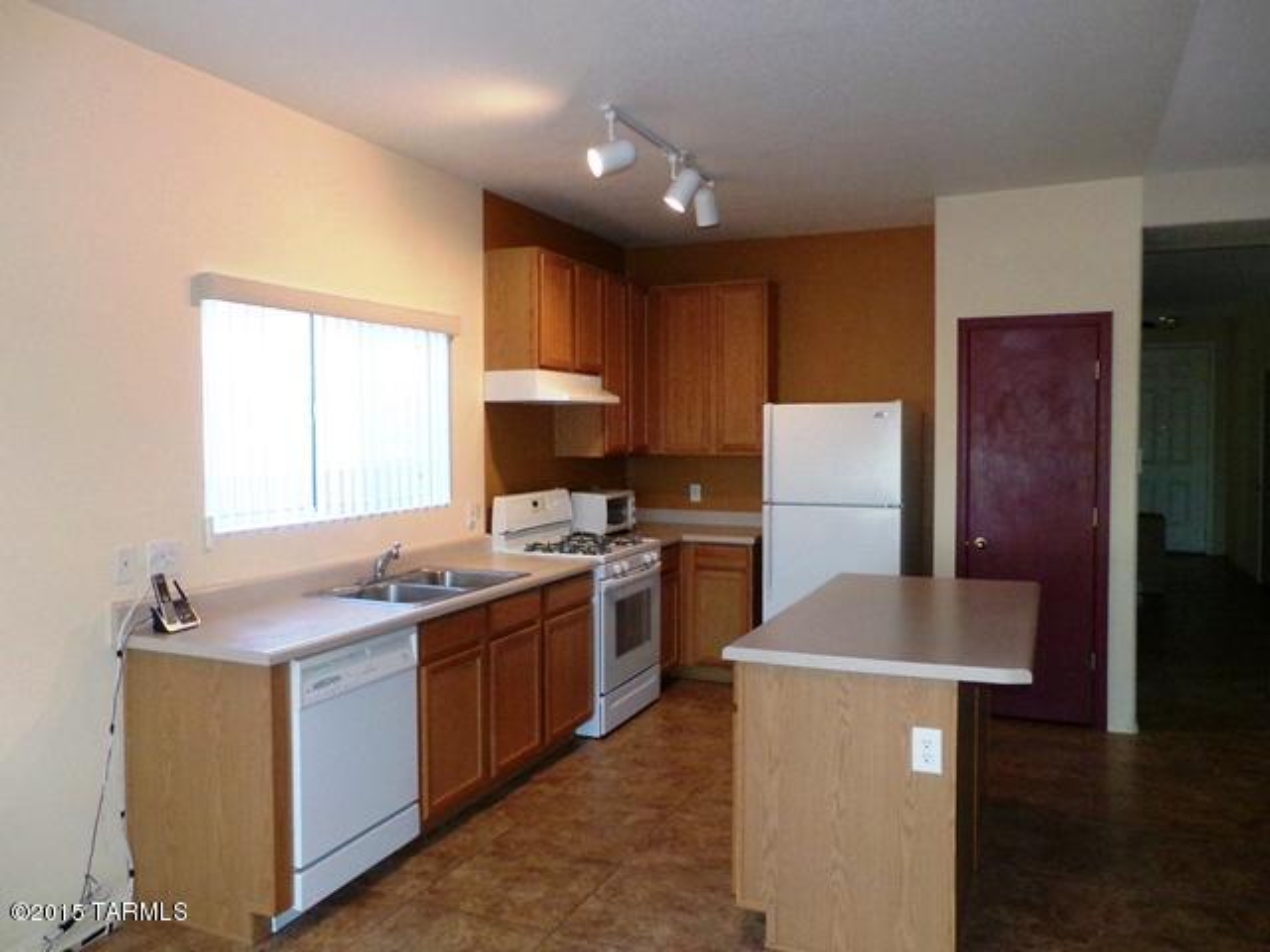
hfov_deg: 67.3
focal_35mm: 26
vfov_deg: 53.1
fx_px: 954
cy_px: 476
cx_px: 635
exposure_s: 1/60
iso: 532
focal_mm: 4.7
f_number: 3.2
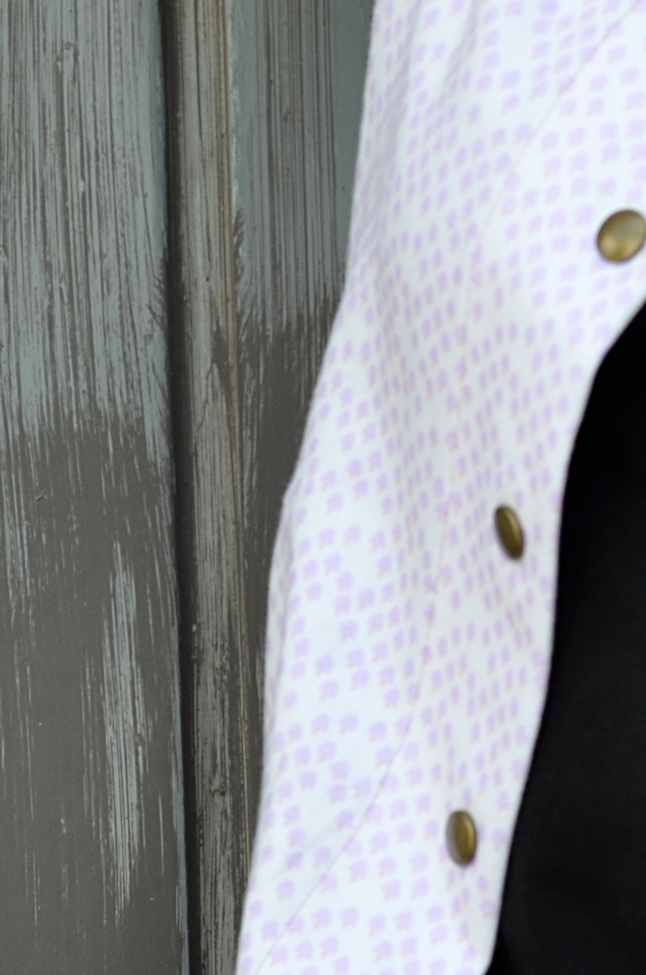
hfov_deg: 5.6
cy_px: 151
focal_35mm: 242
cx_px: 804
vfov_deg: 8.5
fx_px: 6540
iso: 200
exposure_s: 1/160
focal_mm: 50
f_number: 6.3
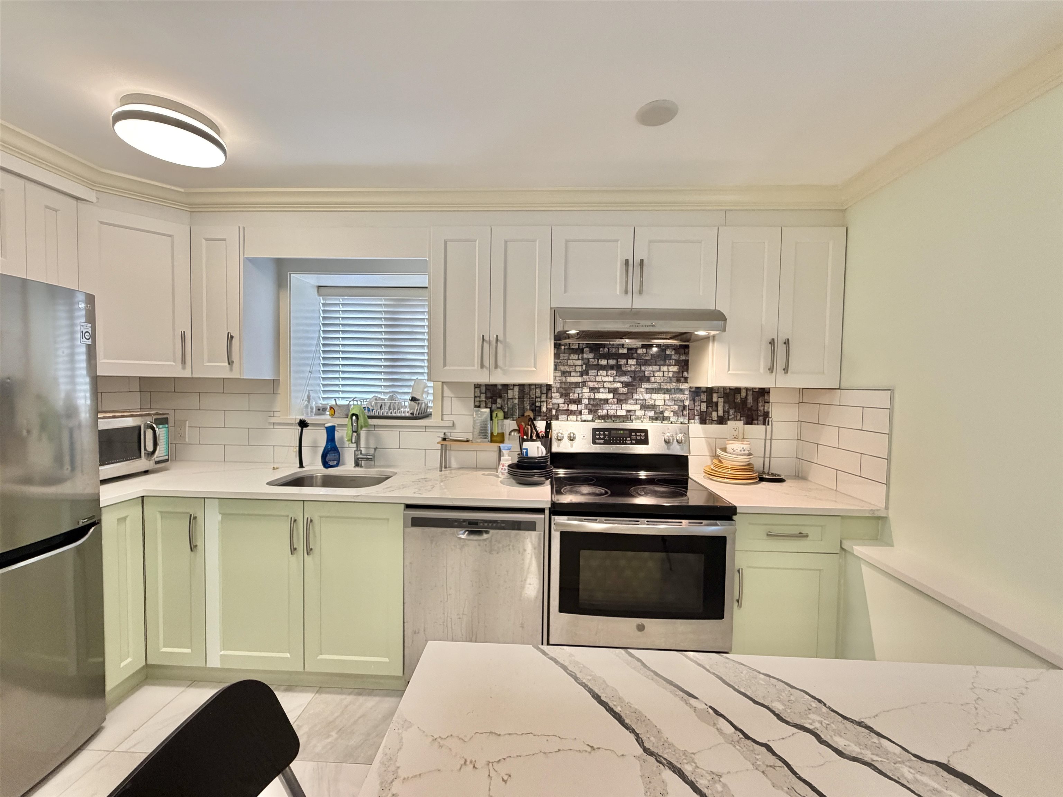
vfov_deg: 85.7
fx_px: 430
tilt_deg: -2.1
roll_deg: -0.5
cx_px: 532
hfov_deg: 102.1
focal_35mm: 14
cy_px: 398
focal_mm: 2.22
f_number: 2.2
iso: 320
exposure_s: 1/60
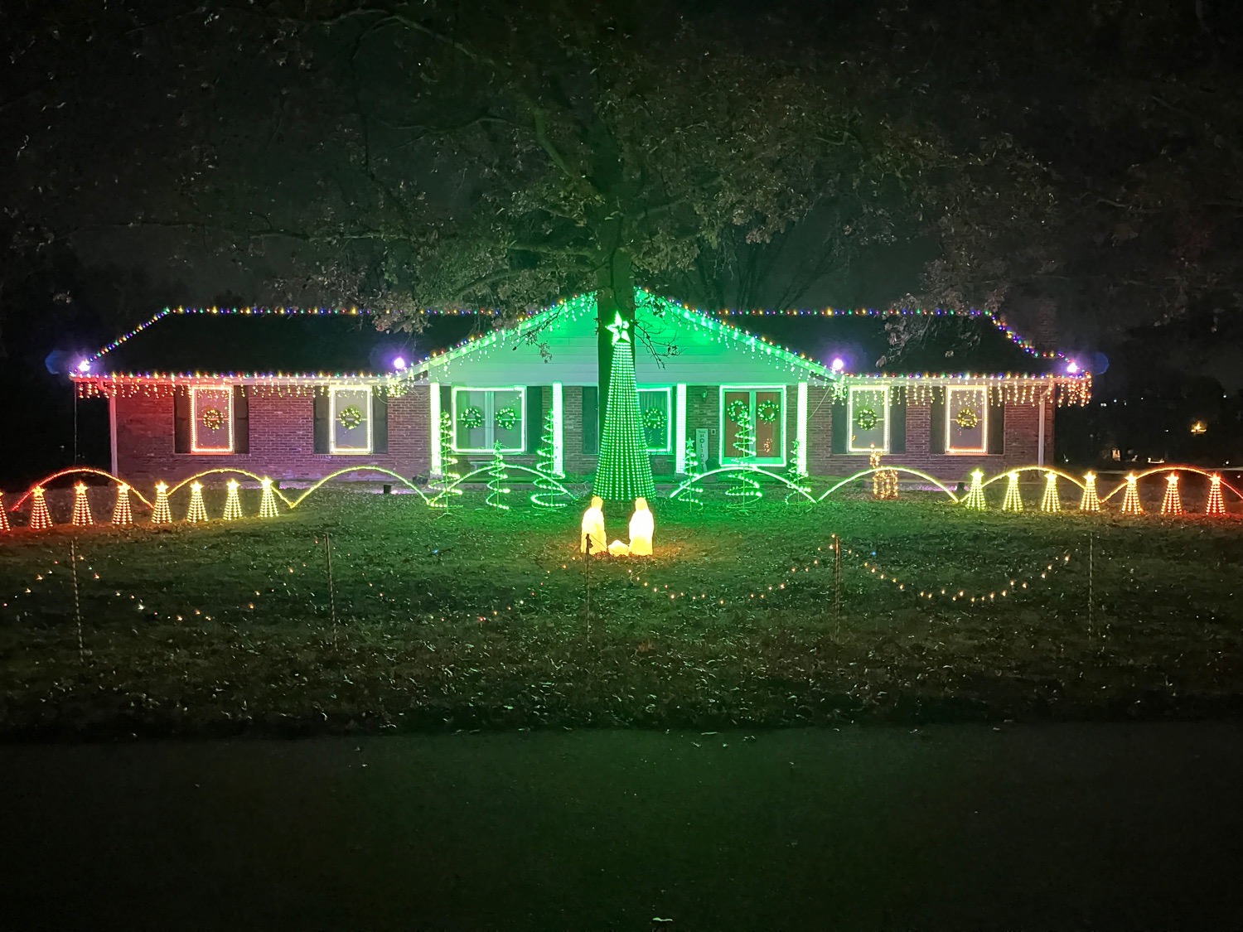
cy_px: 466
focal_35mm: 26
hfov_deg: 67.3
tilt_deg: -3.4
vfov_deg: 53.1
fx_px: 934
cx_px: 622
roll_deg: -0.6
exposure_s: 1/17
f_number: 1.6
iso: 8000
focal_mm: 5.1
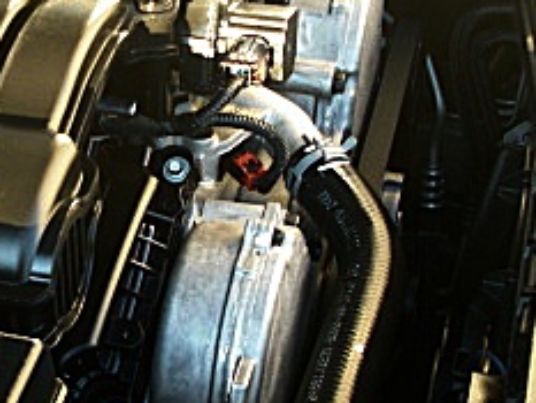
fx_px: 1534
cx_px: 41
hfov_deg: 19.4
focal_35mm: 99
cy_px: 154
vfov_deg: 14.9
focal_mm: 6.3
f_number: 2.8
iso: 200
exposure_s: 1/80
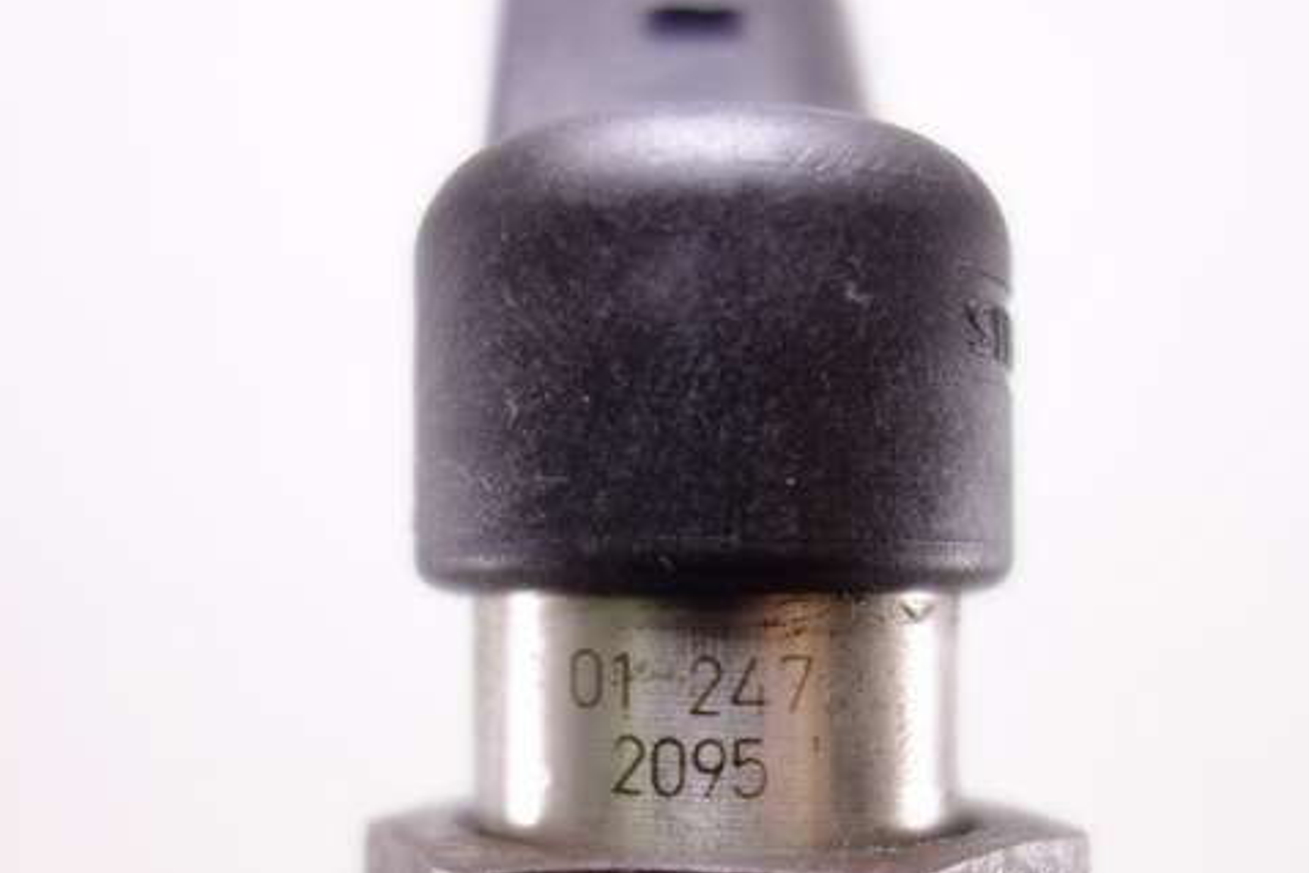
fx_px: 1746
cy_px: 631
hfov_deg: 41.1
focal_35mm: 48
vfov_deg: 27.8
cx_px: 704
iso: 125
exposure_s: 1/100
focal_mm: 10.4
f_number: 1.8
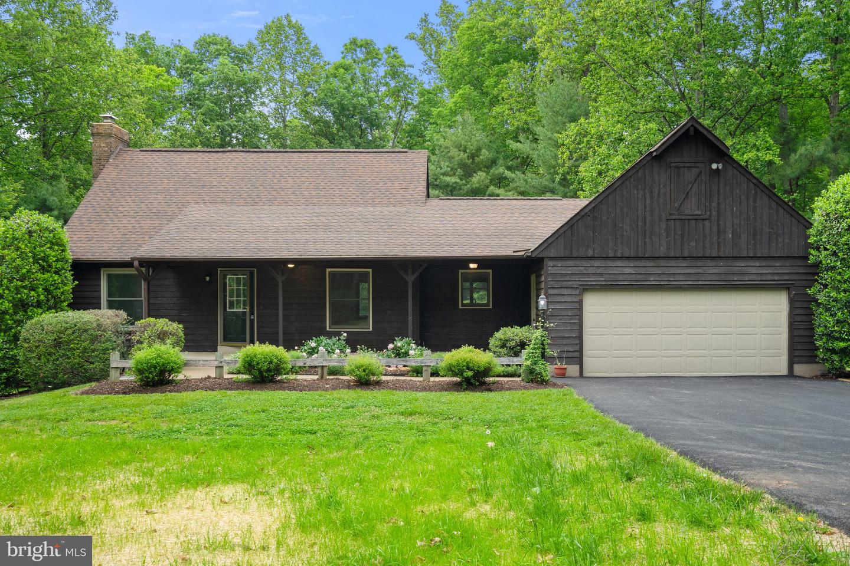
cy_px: 283
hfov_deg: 61.9
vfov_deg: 43.6
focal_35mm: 30
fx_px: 708
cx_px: 425
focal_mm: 30
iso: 320
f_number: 8
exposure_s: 1/50
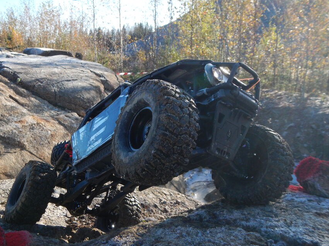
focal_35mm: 33
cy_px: 123
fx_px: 314
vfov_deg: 42.9
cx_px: 137
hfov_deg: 55.1
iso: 200
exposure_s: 1/500
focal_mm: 5
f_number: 3.9
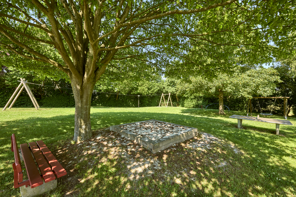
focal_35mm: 14
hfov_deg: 104.3
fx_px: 115
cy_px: 98
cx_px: 148
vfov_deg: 81.2
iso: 100
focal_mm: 14
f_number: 11
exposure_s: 1/30
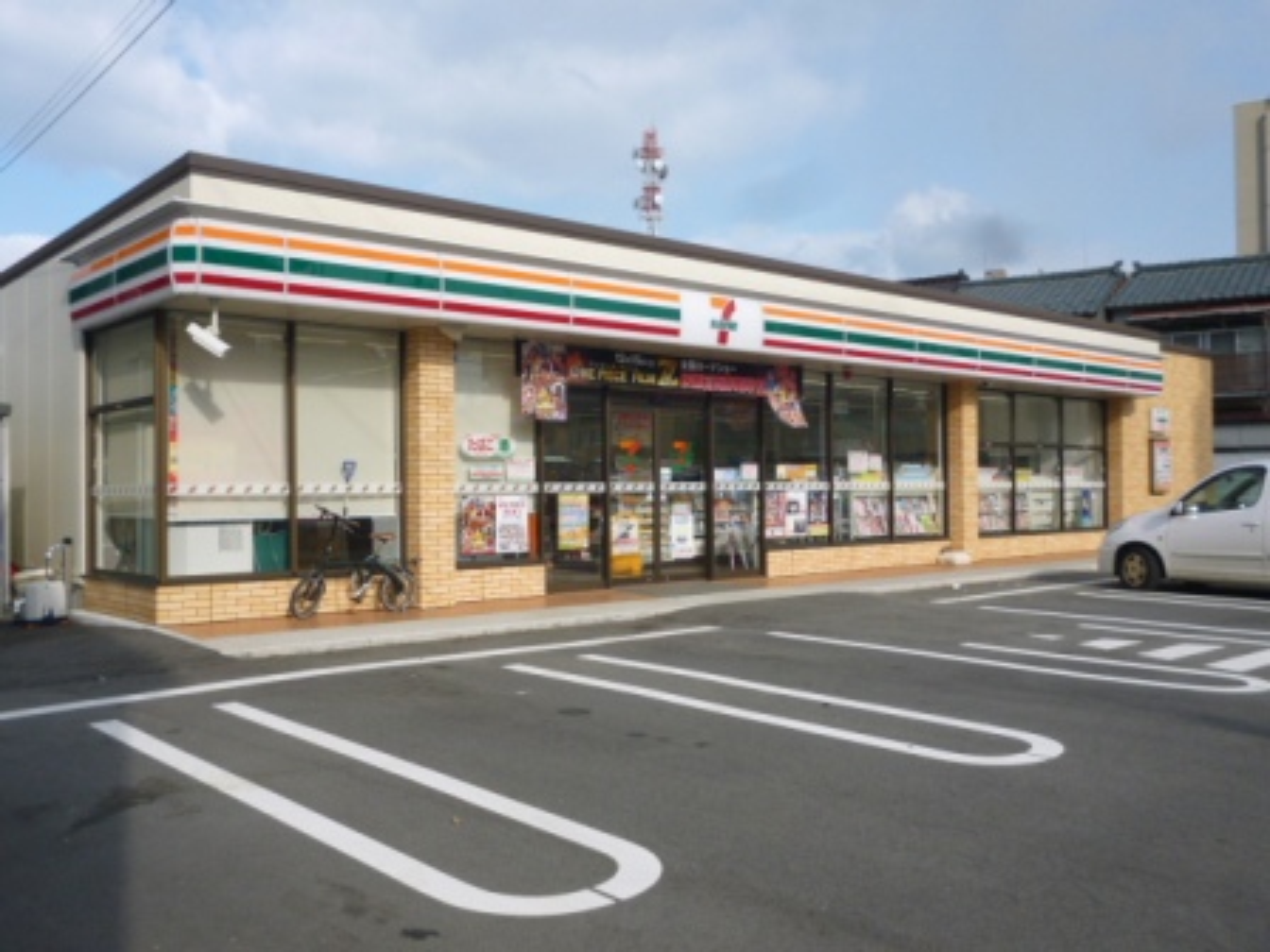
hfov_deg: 56.8
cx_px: 635
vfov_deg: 44.2
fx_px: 1174
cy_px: 476
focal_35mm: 32
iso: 100
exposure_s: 1/100
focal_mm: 5.7
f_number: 10
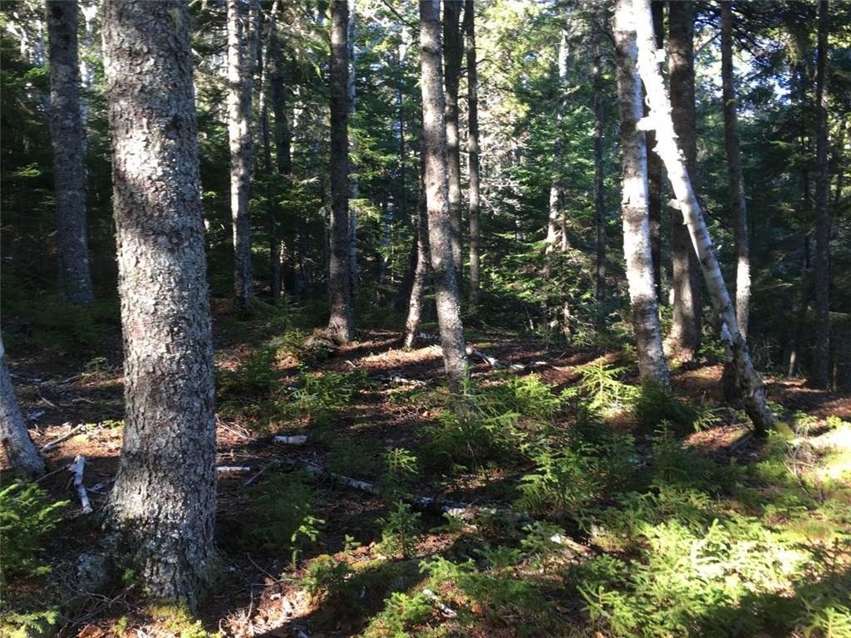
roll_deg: +0.7
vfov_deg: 48.2
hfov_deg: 61.7
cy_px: 319
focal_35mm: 29
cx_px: 426
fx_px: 713
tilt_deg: -2.6
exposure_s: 1/60
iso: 32
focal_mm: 4.15
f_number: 2.2
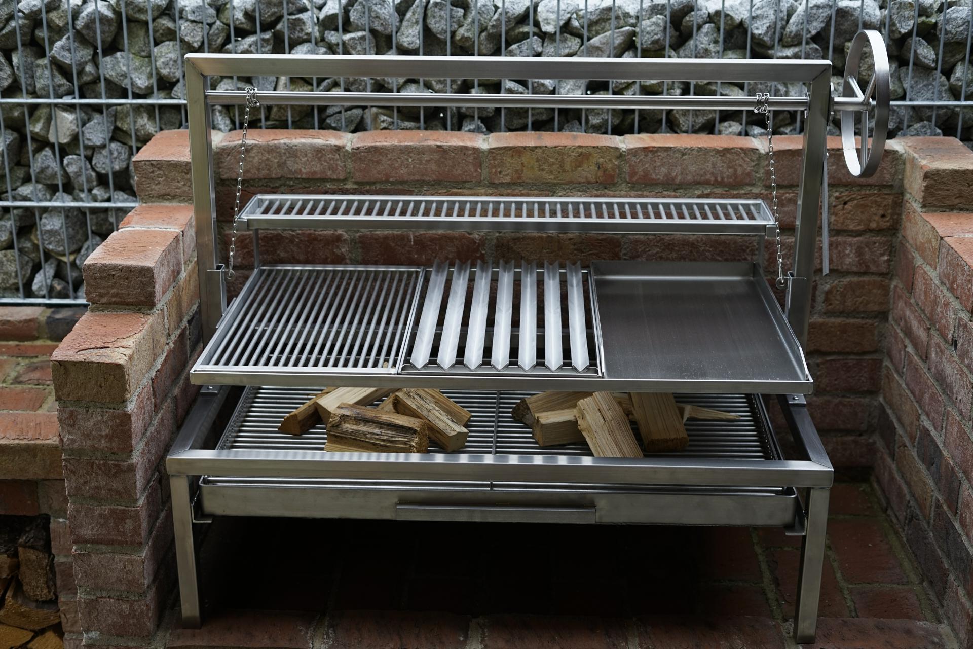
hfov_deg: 39.6
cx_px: 486
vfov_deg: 27.0
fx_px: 1351
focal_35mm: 50
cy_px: 324
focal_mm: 50
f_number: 3.5
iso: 100
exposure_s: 1/80
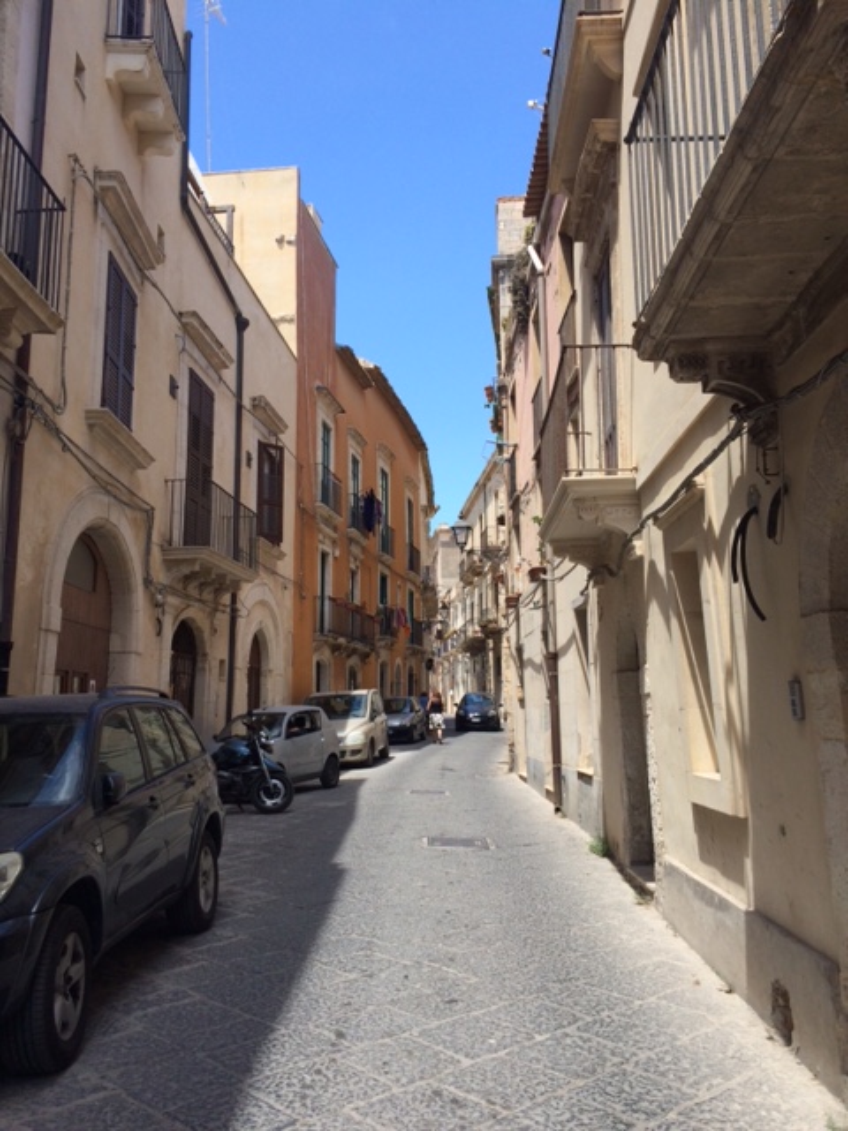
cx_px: 424
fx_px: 947
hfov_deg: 48.2
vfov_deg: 61.7
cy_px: 566
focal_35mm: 29
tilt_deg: +8.7
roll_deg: +2.8
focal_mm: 4.15
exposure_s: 1/1053
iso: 32
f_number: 2.2
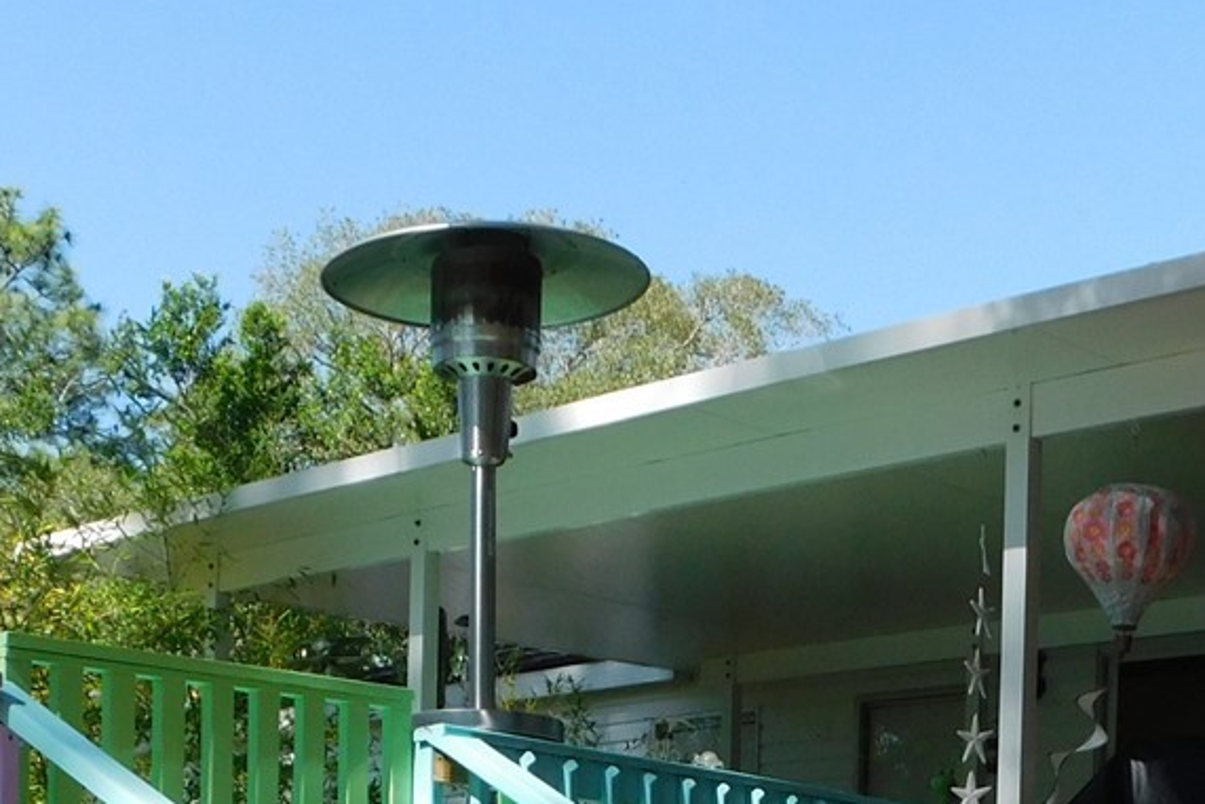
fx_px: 2243
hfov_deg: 30.0
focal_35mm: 67
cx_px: 739
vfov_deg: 18.8
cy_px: 1061
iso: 125
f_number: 3
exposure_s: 1/800
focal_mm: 4
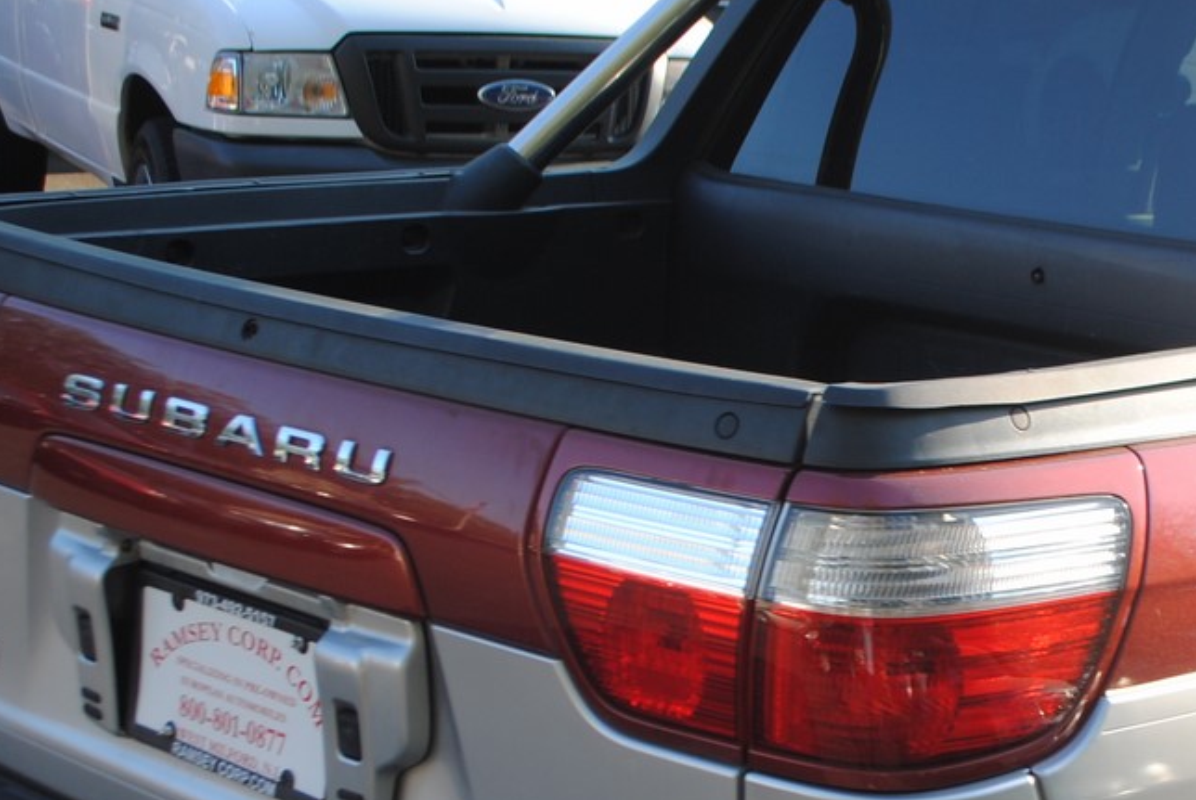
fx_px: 2727
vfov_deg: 16.6
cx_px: 969
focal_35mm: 82
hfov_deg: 24.3
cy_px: 602
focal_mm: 22
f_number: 5.6
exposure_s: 1/125
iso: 100
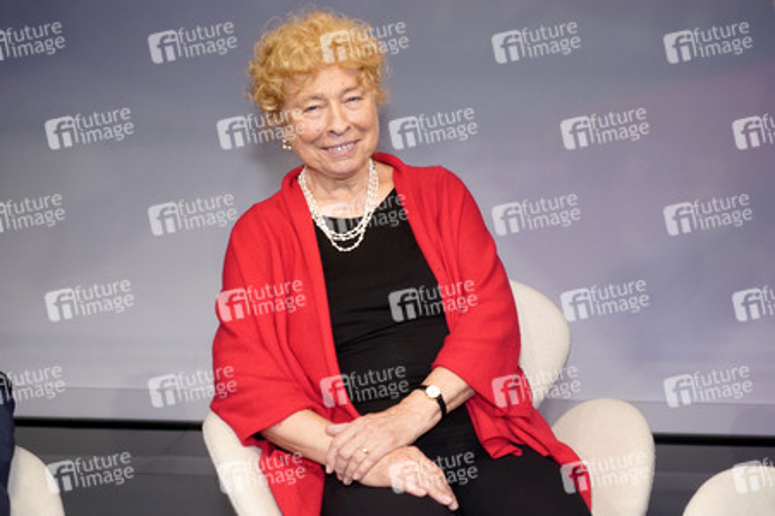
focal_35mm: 51
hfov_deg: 38.9
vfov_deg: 26.4
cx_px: 388
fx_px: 1097
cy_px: 258
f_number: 5
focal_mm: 51
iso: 2000
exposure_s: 1/160
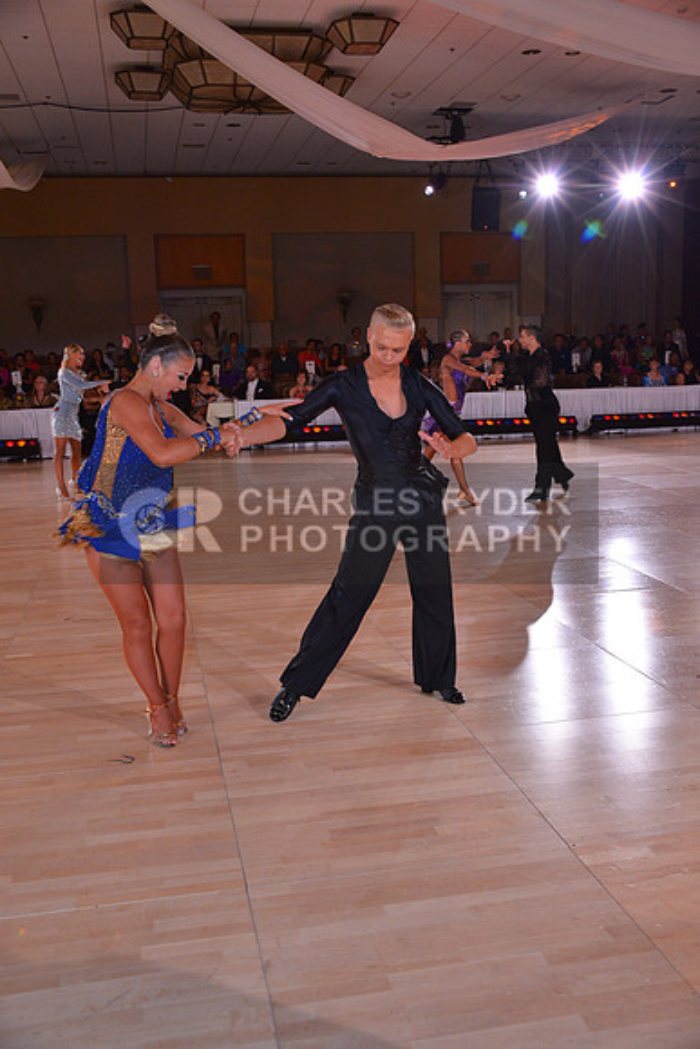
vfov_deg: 53.1
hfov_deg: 36.9
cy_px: 524
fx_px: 1049
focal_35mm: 36
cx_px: 350
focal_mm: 36
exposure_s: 1/200
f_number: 7.1
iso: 2000
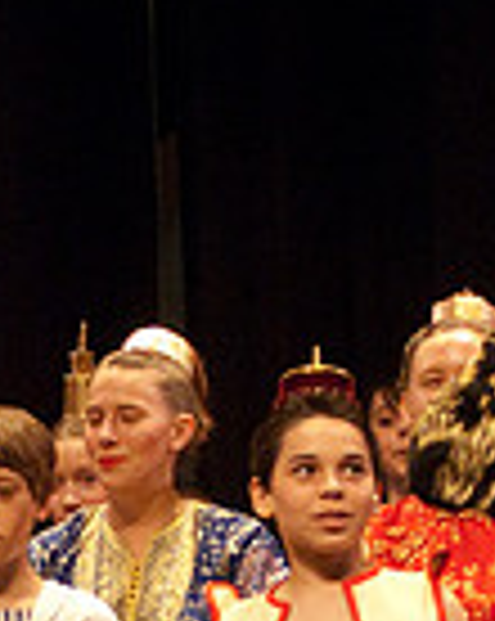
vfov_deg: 8.5
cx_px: 126
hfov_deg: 6.9
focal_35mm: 225
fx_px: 4129
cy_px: 702
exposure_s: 1/125
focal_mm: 38
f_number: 2.8
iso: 1000
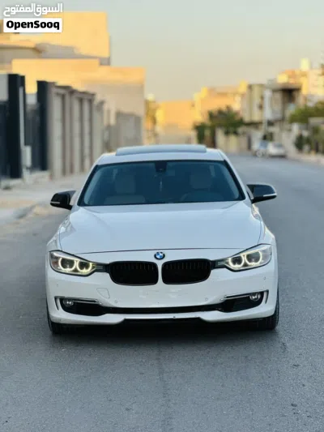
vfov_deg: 25.3
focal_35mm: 77
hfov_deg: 19.1
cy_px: 216
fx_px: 961
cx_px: 162
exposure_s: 1/84
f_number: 2.8
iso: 32
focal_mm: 9
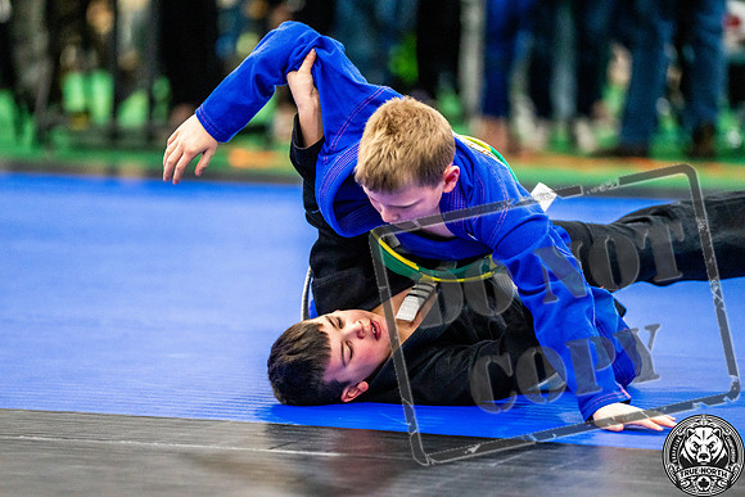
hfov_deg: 10.3
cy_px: 248
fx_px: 4140
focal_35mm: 200
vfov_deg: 6.9
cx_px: 372
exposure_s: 1/500
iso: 5000
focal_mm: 200
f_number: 2.8
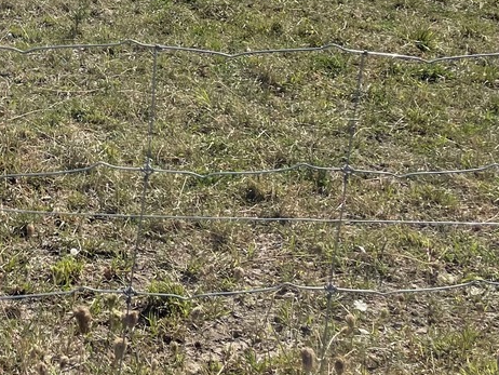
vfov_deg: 16.9
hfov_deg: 23.3
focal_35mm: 81
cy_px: -142
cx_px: 21
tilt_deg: -3.8
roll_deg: -2.1
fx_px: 1168
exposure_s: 1/6993
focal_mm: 5.1
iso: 32
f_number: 1.6
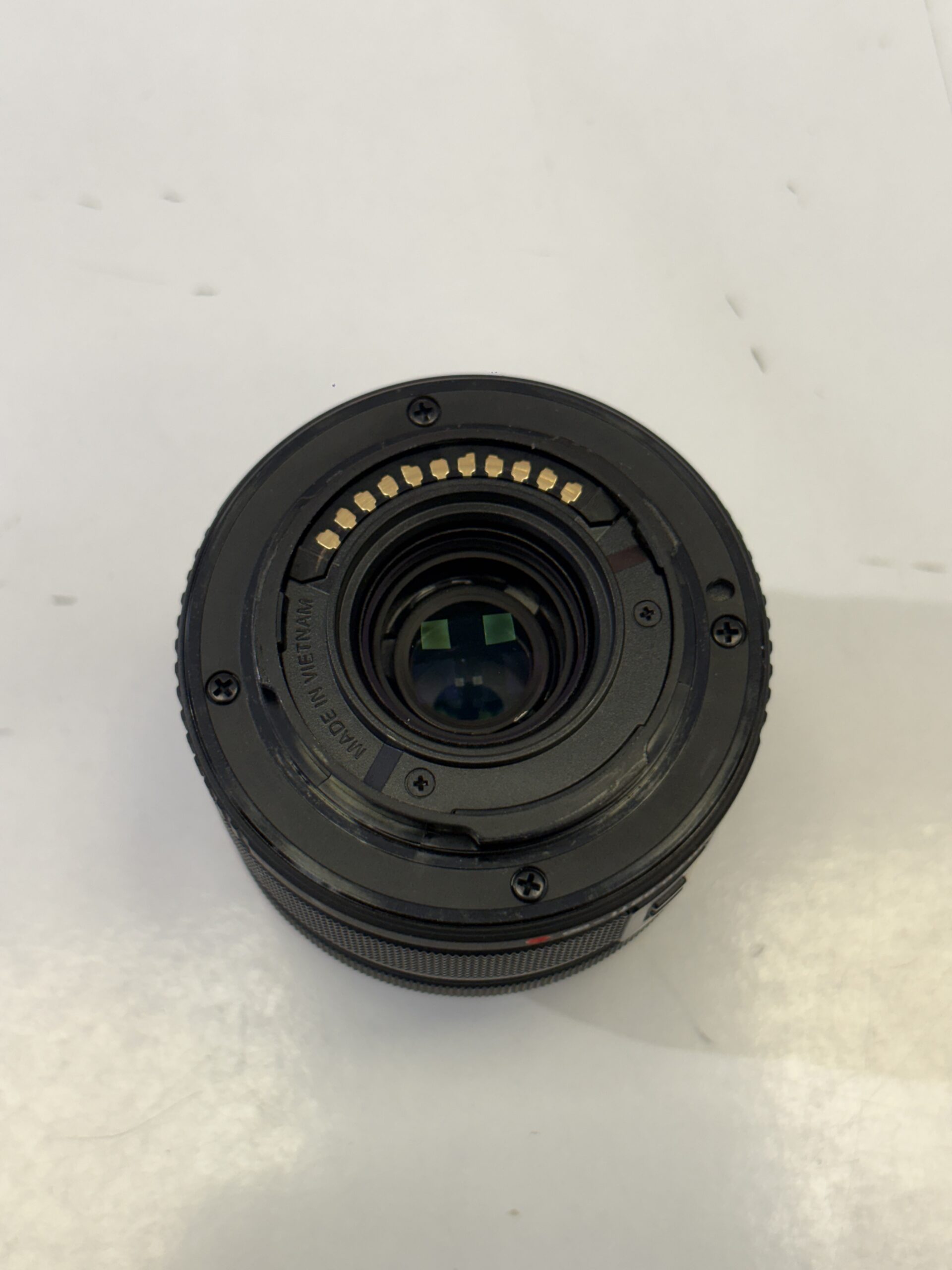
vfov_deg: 36.8
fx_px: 1907
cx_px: 476
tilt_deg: -71.6
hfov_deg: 28.0
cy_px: 635
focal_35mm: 52
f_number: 1.6
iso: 40
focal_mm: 5.96
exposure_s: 1/100
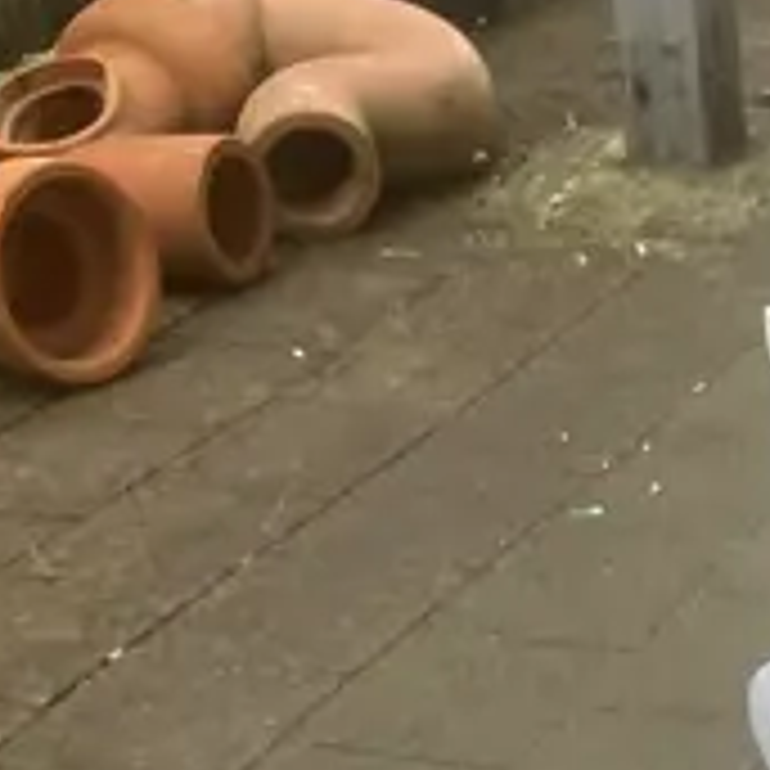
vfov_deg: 10.9
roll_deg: -1.8
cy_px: 1490
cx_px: 1409
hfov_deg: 11.0
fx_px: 3725
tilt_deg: -34.7
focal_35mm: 148
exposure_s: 1/121
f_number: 1.8
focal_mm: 3.99
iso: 50
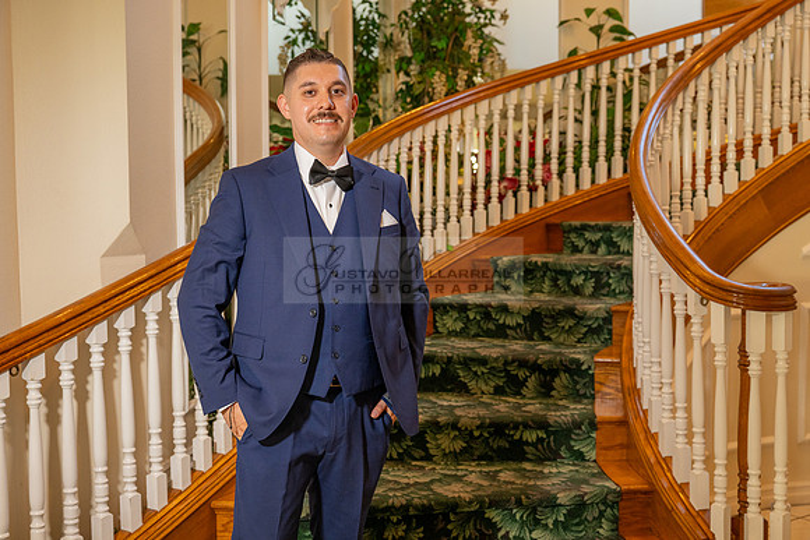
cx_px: 405
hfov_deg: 43.6
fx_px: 1013
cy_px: 270
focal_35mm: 45
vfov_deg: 29.9
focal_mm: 45
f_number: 4.5
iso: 1000
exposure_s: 1/125
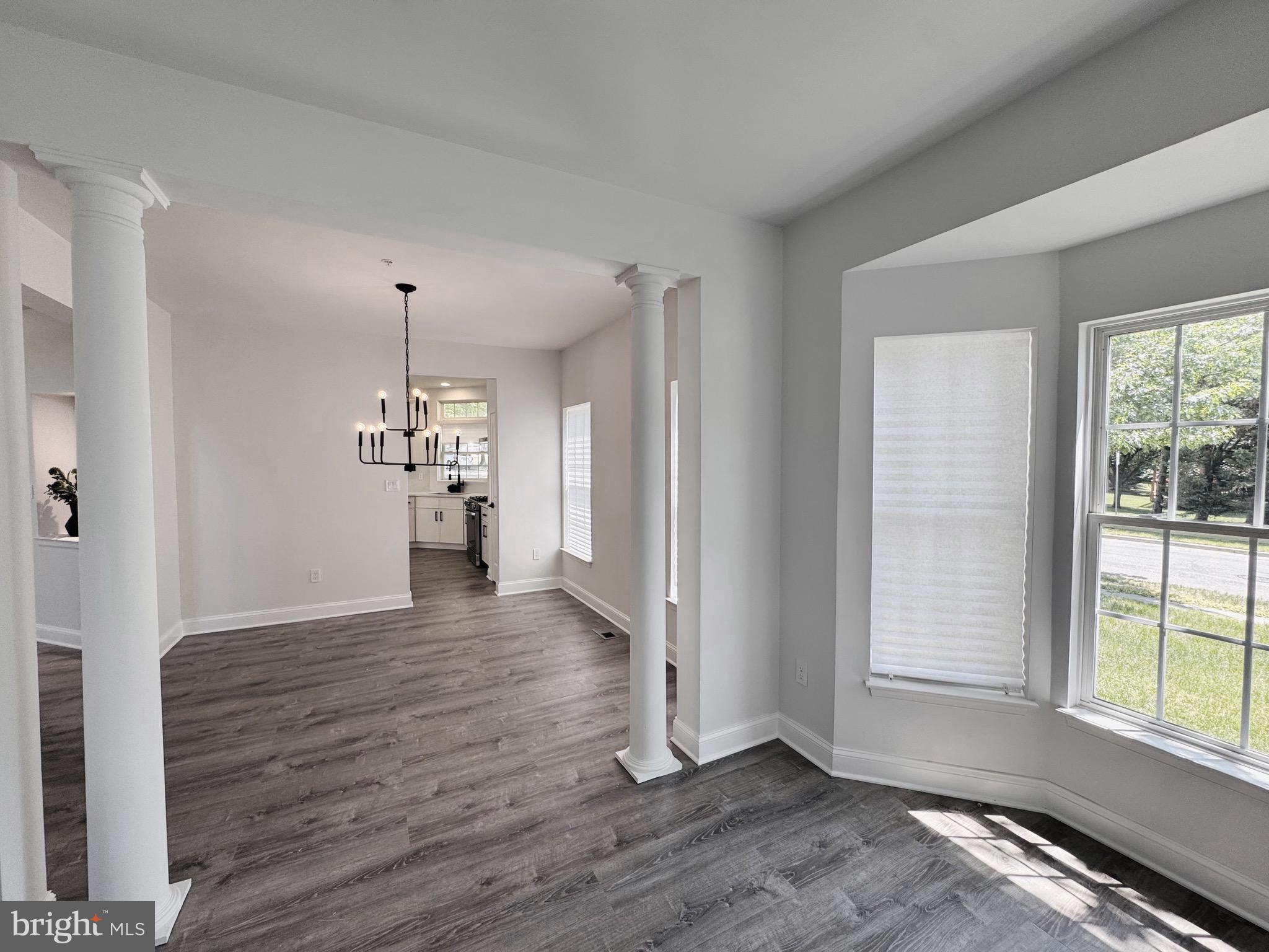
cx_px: 634
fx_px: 513
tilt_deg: -2.6
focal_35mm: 14
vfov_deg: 85.7
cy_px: 476
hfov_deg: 102.1
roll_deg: -0.2
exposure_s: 1/120
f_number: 2.2
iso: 50
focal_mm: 2.22
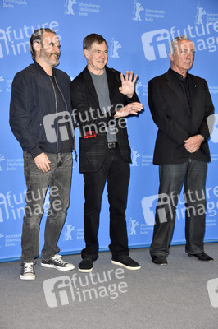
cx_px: 109
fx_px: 619
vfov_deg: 29.7
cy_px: 164
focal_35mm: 68
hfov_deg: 20.0
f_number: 5.6
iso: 640
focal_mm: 68
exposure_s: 1/160
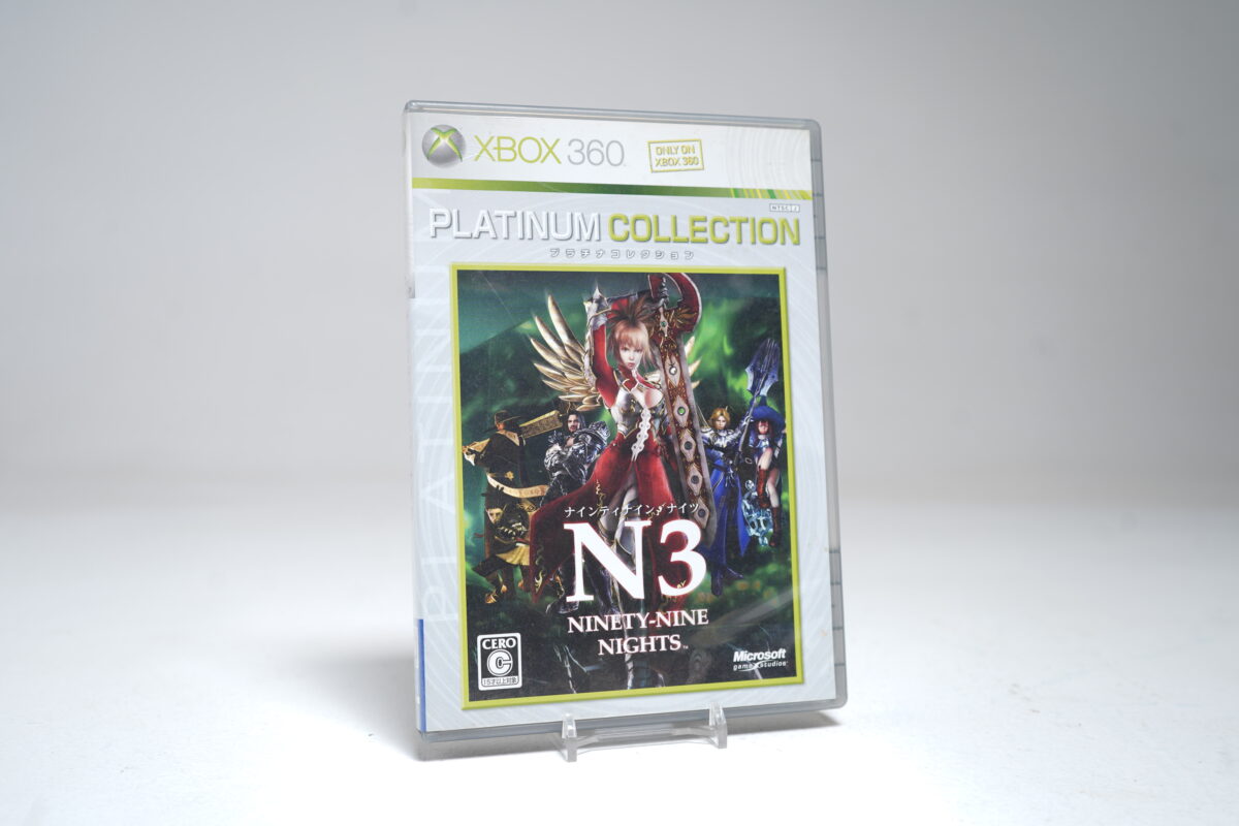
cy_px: 413
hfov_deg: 53.1
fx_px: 1239
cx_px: 620
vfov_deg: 36.9
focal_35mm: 36
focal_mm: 36
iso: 64
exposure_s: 1/2.5
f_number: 5
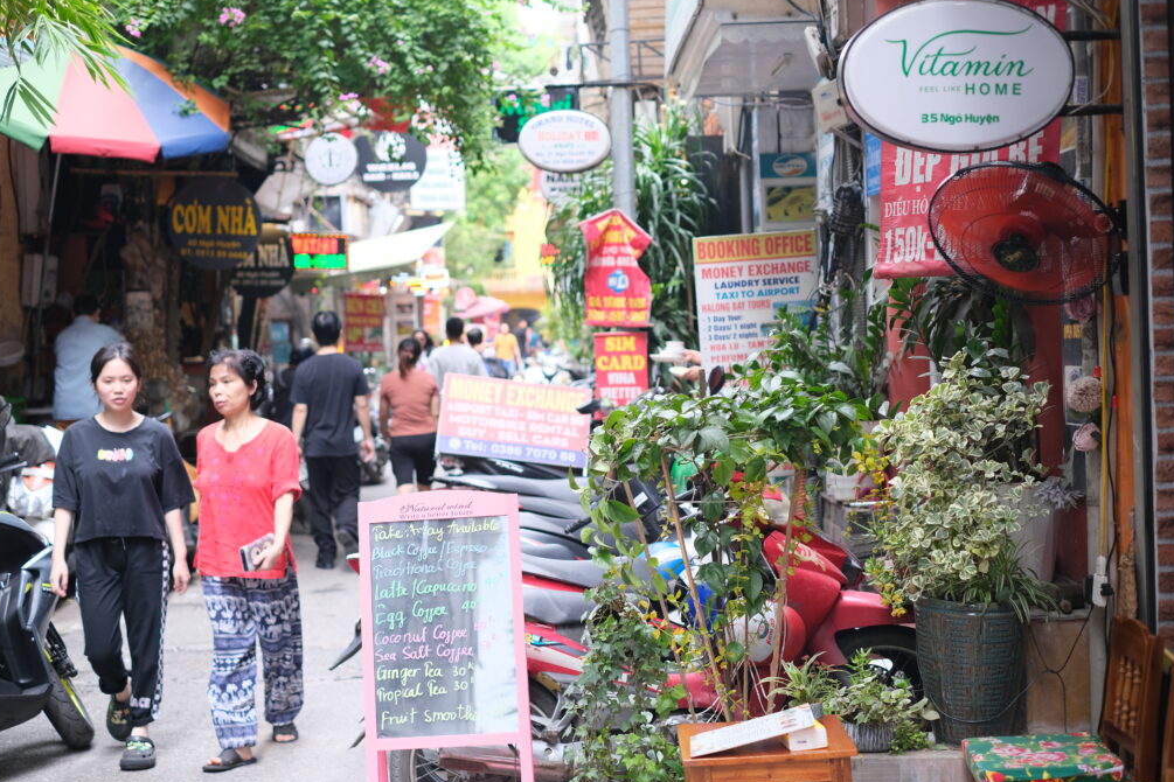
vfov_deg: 25.1
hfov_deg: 36.9
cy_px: 390
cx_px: 579
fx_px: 1761
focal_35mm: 54
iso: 320
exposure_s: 1/140
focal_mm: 35
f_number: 2
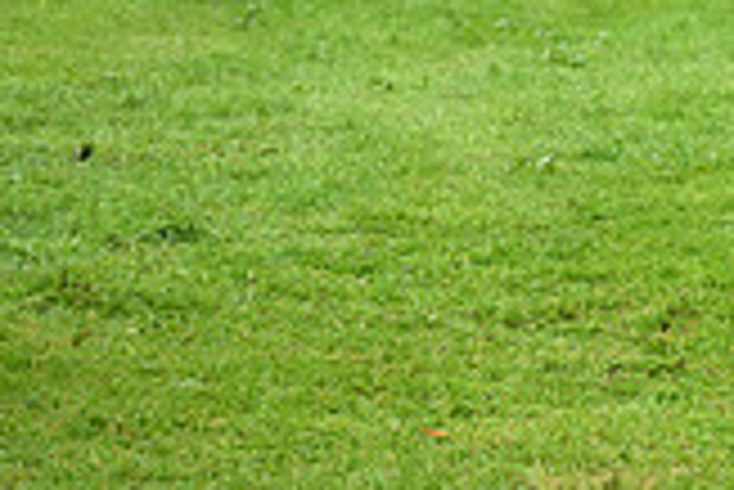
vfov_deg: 3.2
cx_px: 1229
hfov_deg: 4.8
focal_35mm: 427
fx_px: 8714
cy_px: -146
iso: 1100
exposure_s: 1/1250
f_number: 4
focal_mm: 120
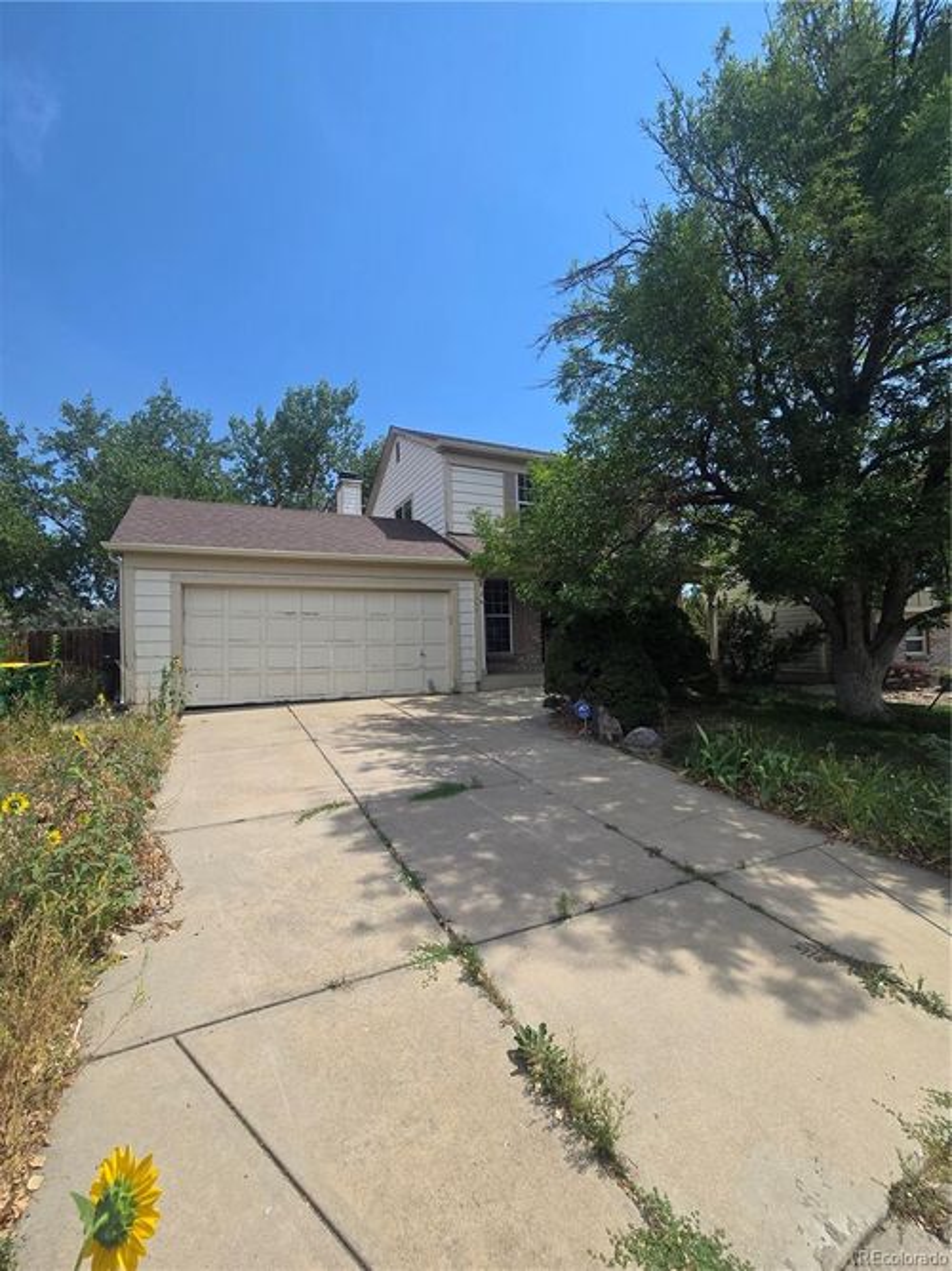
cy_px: 636
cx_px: 476
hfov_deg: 89.9
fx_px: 477
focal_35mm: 13
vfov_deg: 106.2
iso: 50
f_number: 2.2
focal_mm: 2.2
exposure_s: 1/2359
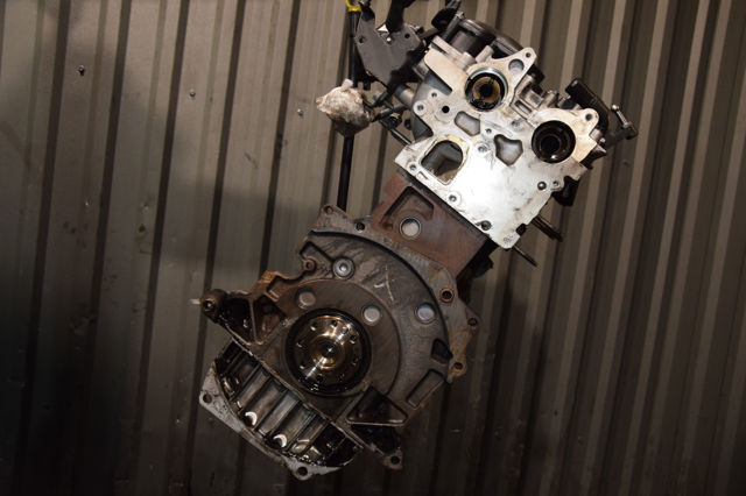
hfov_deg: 57.2
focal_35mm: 33
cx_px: 373
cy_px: 248
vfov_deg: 39.9
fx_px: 683
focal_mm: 22
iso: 800
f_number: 5
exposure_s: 1/60
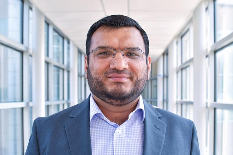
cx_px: 116
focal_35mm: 53
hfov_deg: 37.5
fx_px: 343
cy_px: 79
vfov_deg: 25.5
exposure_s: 1/250
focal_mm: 35
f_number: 5
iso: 400
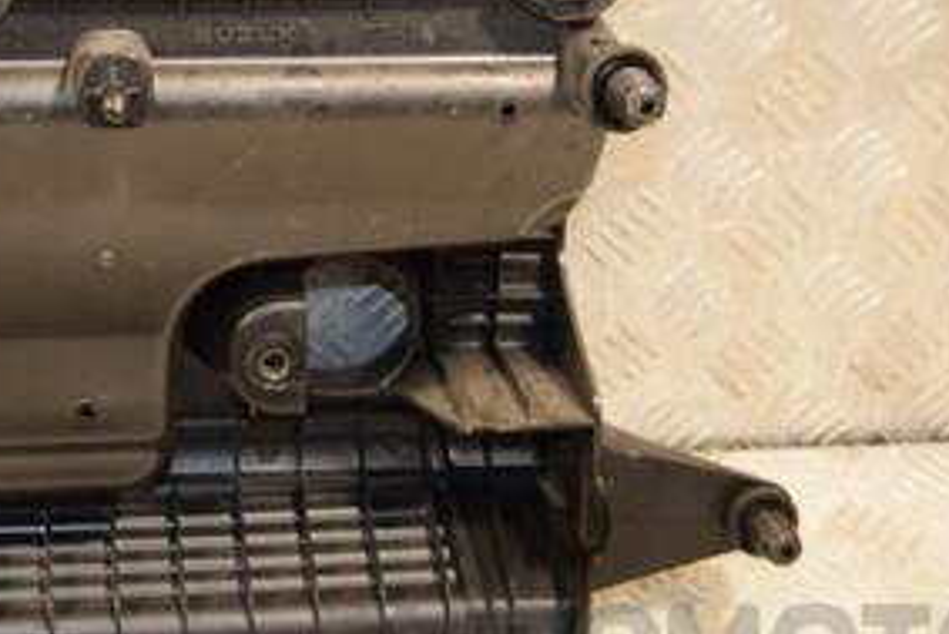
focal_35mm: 89
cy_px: 208
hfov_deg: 22.7
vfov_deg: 15.3
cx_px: 255
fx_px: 2347
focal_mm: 28
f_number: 5
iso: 800
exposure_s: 1/125
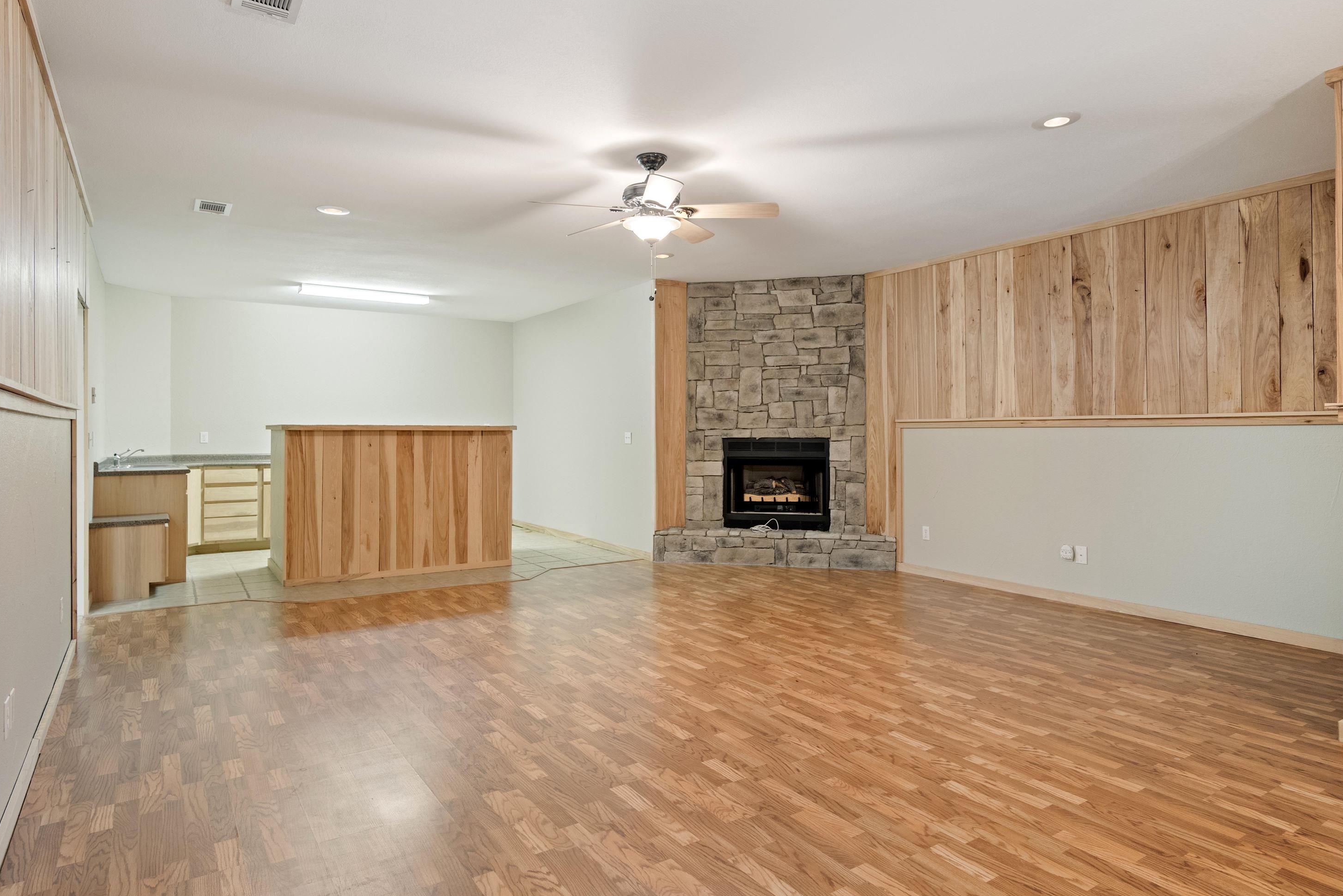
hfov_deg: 83.9
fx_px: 746
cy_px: 443
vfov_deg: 61.9
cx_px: 649
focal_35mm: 20
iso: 1250
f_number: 5.6
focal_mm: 19
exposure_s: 1/3
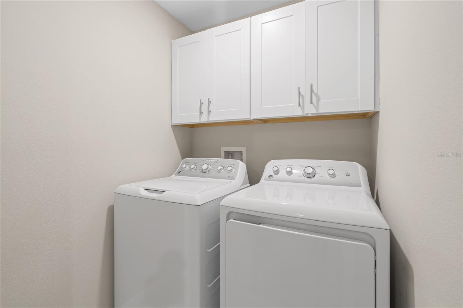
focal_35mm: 16
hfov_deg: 96.7
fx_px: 206
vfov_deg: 73.7
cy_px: 154
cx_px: 232
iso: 100
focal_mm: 16
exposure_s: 3.2
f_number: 10
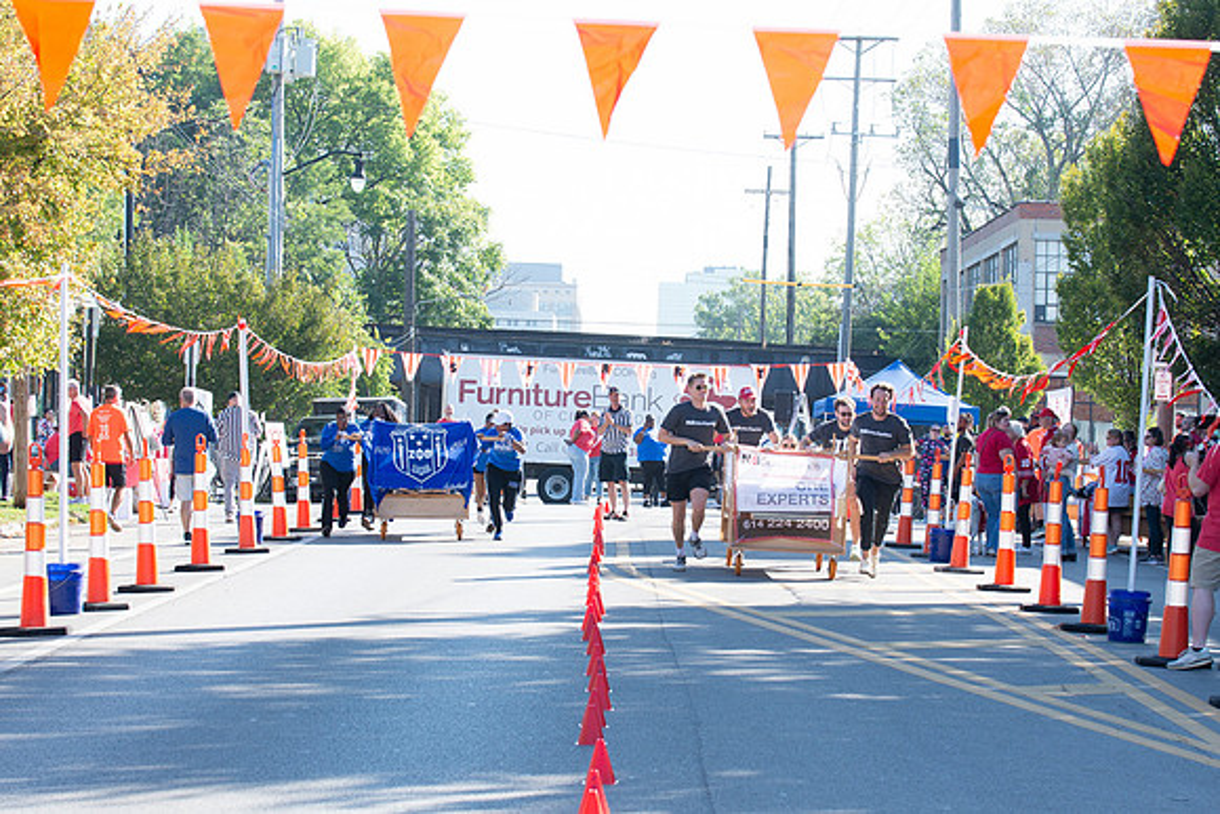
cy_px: 471
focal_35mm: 101
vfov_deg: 13.6
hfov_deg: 20.2
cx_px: 600
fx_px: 3423
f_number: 7.1
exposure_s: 1/250
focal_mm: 70
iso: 200
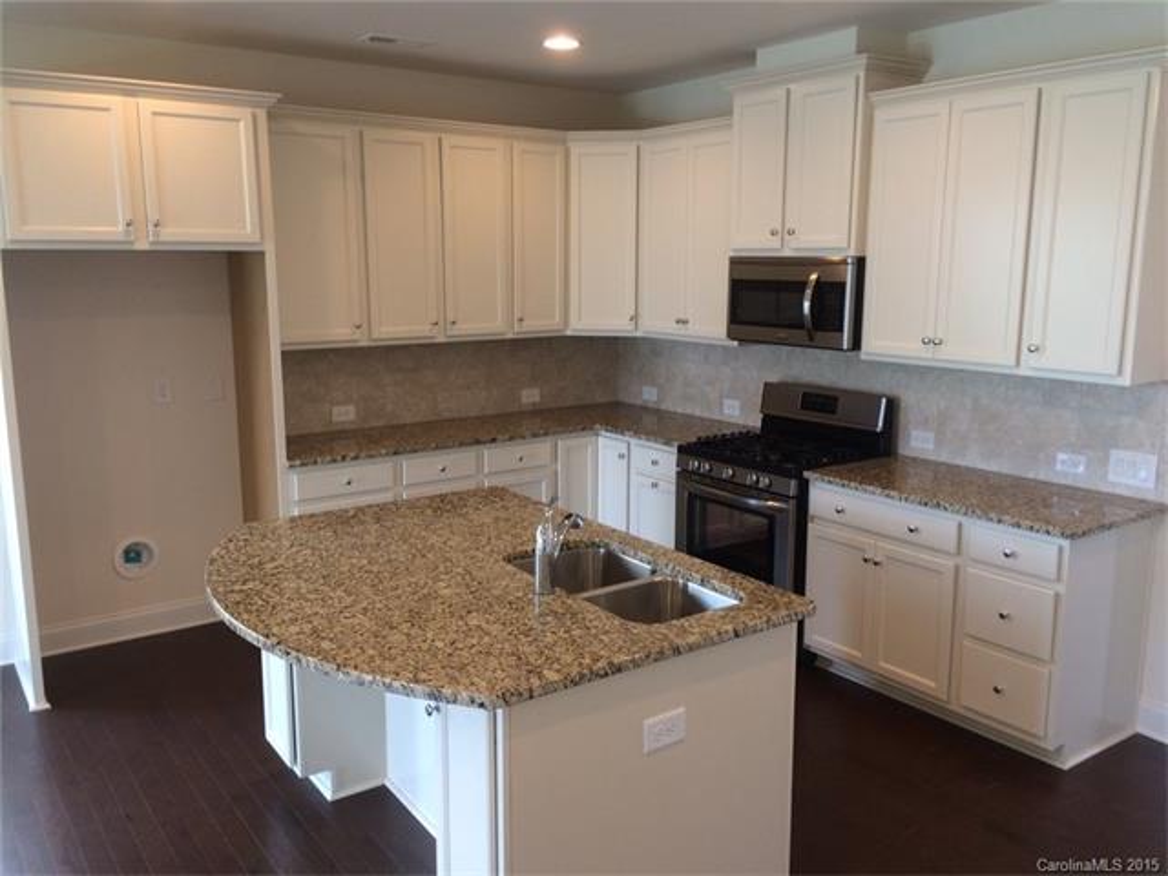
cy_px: 438
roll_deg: +1.0
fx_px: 979
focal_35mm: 29
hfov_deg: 61.7
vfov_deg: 48.2
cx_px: 584
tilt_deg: -10.7
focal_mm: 4.15
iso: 40
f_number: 2.2
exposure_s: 1/30
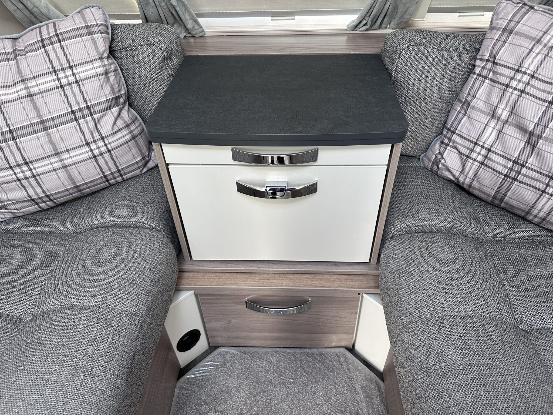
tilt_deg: -40.9
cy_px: 208
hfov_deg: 71.6
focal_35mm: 24
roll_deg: +1.4
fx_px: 383
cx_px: 276
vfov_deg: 56.8
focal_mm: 6.86
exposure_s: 1/121
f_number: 1.78
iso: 200
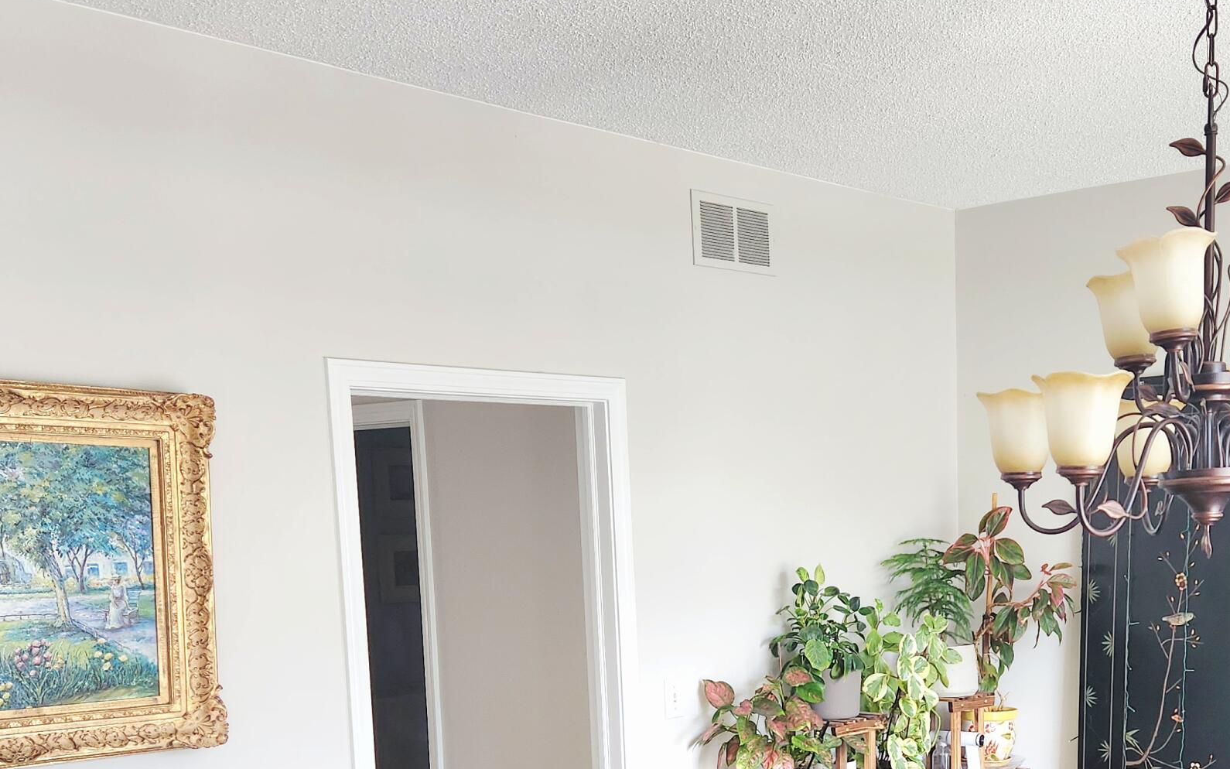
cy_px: 699
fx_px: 1542
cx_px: 863
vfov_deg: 27.0
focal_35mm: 46
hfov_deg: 42.6
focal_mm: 5.4
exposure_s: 1/182
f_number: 1.8
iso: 160
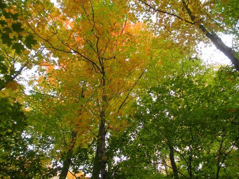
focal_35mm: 36
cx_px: 120
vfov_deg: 39.7
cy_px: 90
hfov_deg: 51.4
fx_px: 249
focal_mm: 6.3
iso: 107
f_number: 3.5
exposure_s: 1/122
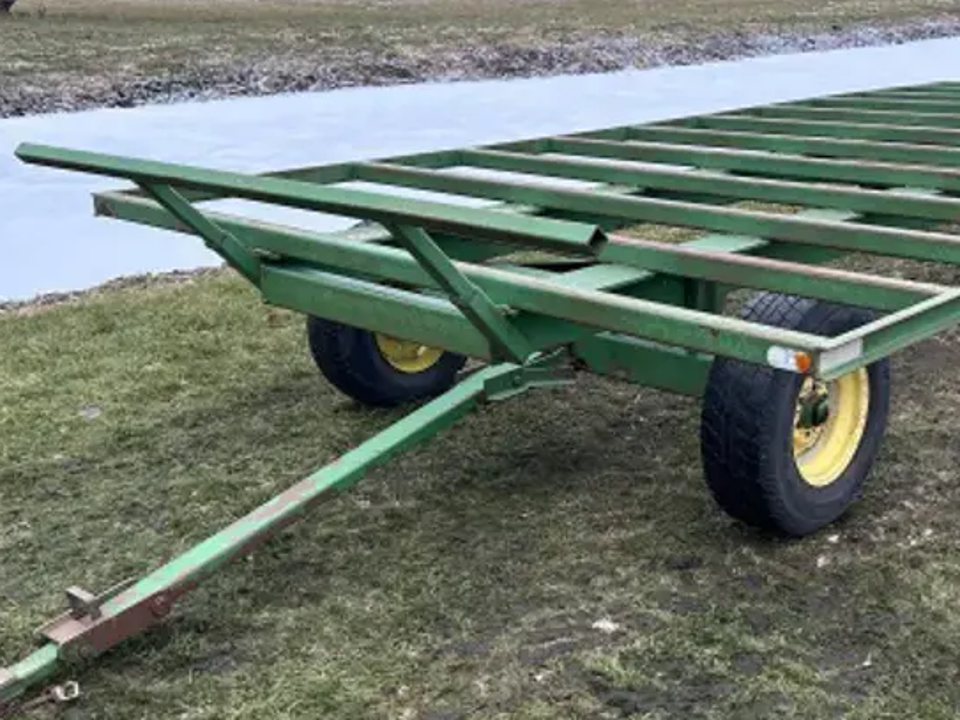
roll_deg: +0.7
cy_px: 437
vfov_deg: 31.4
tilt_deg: -17.2
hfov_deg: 40.9
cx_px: 613
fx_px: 1275
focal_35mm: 46
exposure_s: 1/340
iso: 50
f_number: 1.5
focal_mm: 5.7
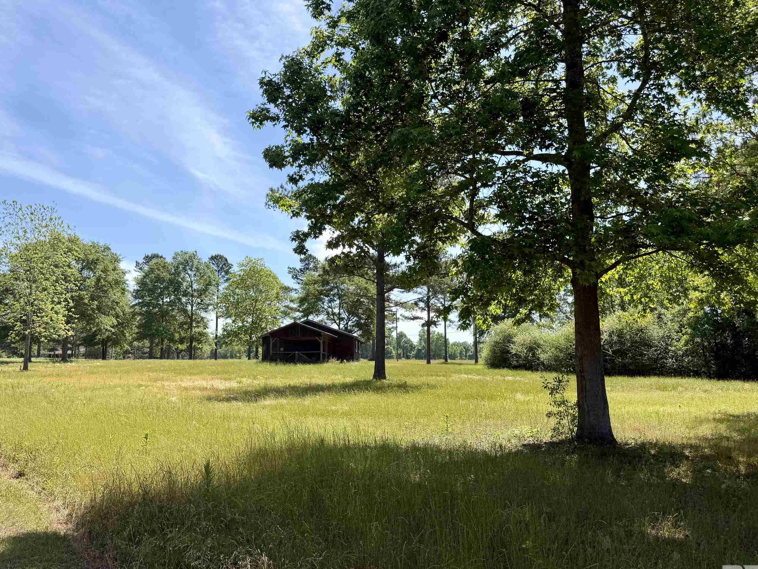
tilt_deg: +7.9
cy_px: 284
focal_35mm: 29
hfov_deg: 61.6
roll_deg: -0.5
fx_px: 635
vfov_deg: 48.2
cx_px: 360
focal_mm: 6.76
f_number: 1.78
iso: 80
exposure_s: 1/3759
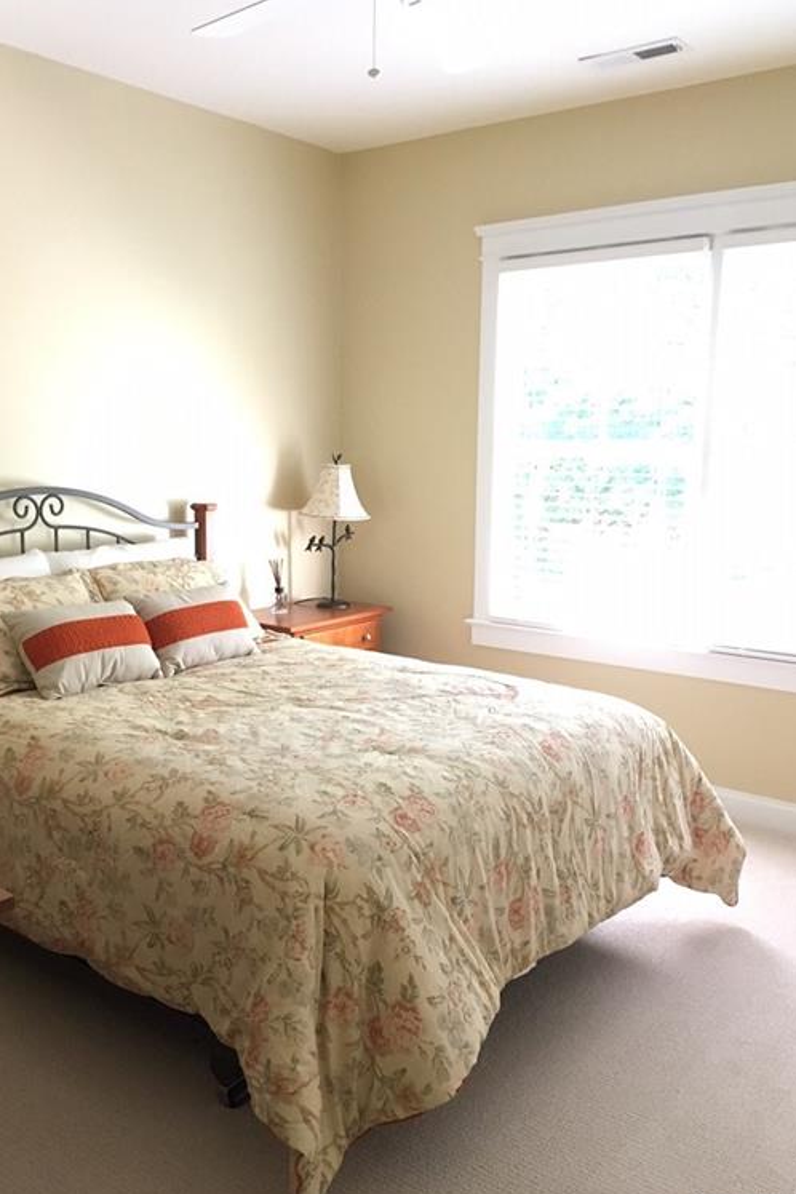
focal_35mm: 31
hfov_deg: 42.3
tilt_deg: -9.2
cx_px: 371
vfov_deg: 60.3
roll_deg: +0.3
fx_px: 1028
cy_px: 601
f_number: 2.2
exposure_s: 1/17
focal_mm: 4.15
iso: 200
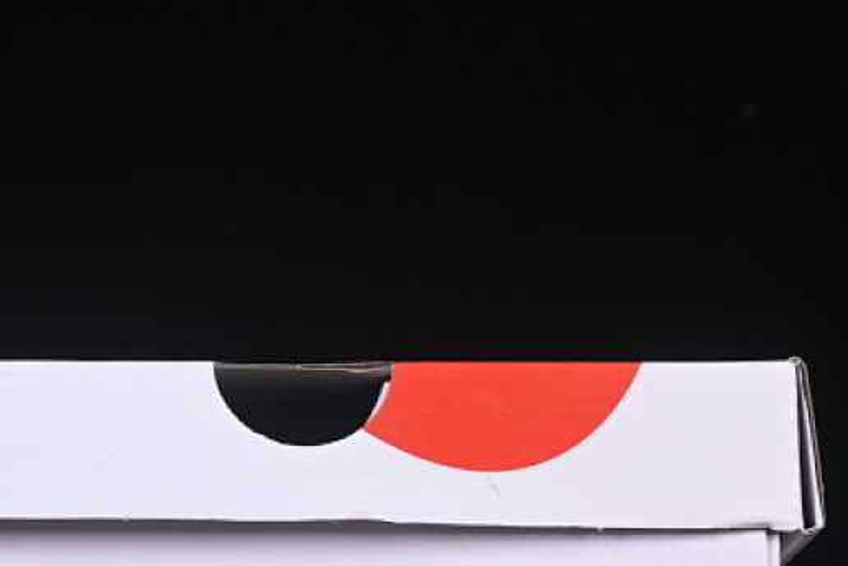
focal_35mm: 157
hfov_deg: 13.1
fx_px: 3698
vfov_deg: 8.7
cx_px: 283
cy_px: 538
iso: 160
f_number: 8
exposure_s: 1/80
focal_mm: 50
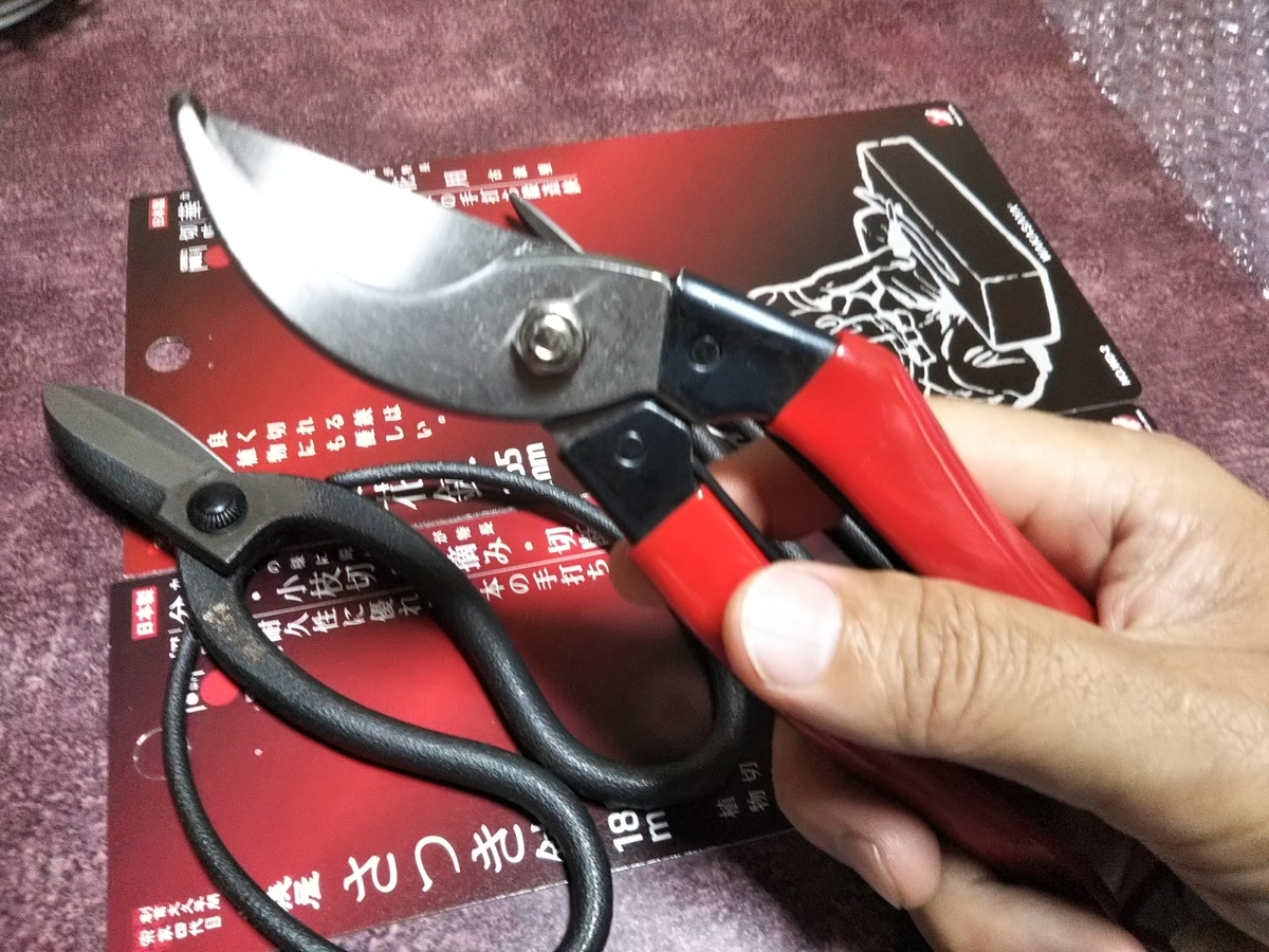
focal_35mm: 30
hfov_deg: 60.0
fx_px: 1100
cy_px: 476
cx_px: 634
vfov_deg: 46.8
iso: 250
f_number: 2.2
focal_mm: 4
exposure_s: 1/30
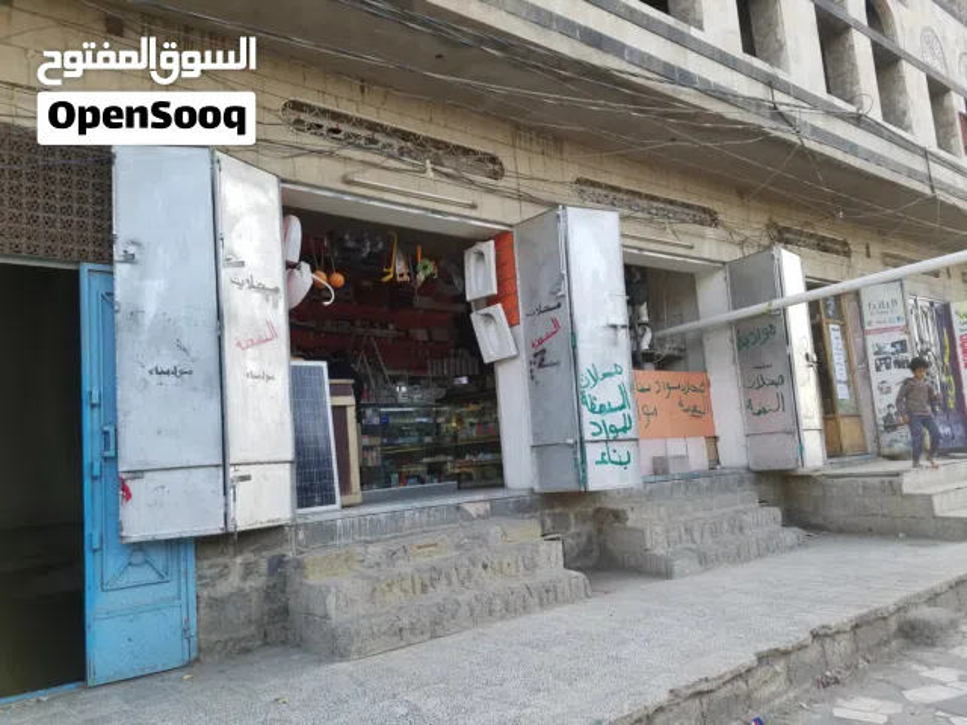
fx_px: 726
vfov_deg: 53.1
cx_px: 484
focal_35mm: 26
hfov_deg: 67.3
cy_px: 362
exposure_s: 1/133
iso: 50
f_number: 1.7
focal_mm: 4.2
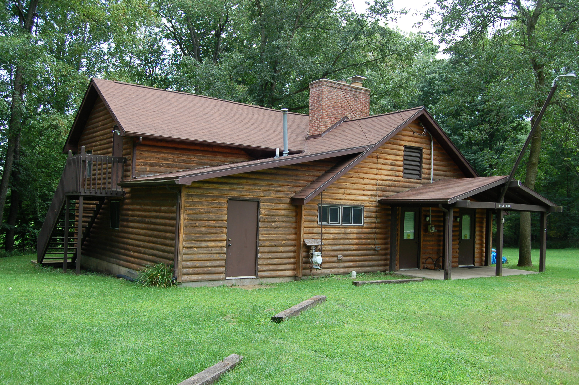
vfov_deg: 38.3
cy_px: 192
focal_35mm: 34
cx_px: 290
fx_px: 554
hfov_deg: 55.1
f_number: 5.6
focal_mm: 23
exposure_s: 1/125
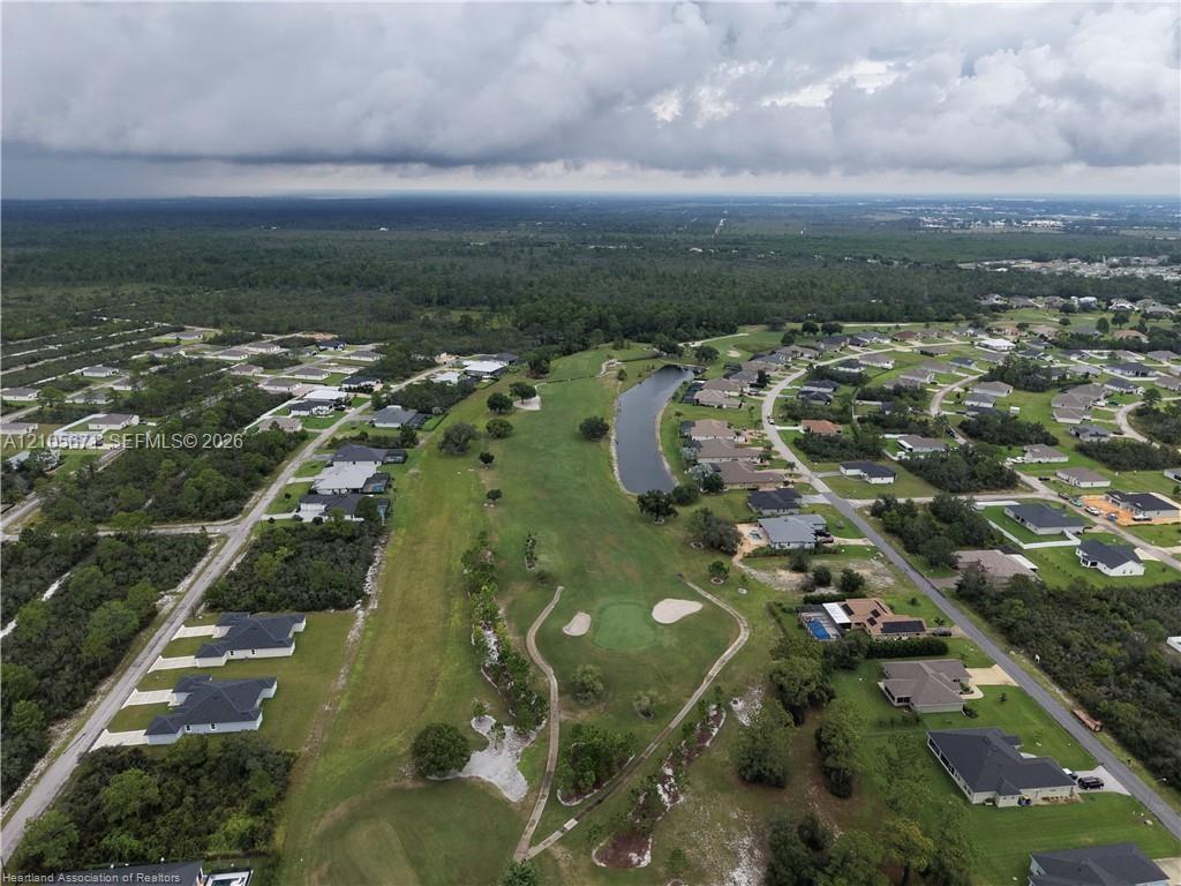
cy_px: 443
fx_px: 819
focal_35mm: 24
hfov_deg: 71.6
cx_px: 590
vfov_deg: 56.8
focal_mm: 8.67
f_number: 1.8
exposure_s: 1/3200
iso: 300
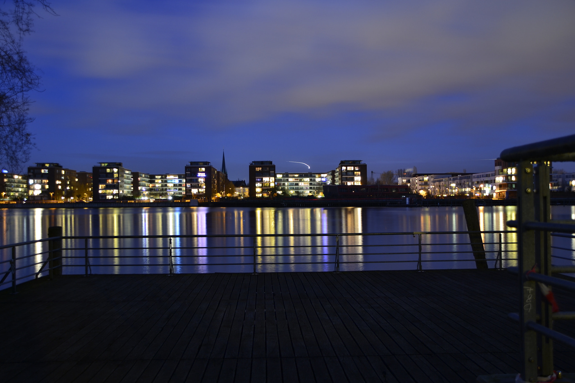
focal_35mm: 38
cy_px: 192
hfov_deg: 51.3
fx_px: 599
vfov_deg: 35.5
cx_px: 288
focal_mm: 25
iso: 100
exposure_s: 30
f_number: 4
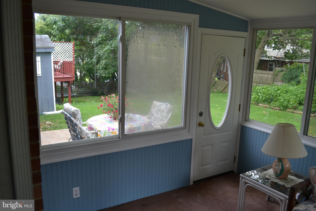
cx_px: 158
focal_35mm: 30
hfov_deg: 61.9
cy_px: 106
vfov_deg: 43.6
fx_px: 263
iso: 320
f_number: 5.6
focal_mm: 20
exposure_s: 1/125
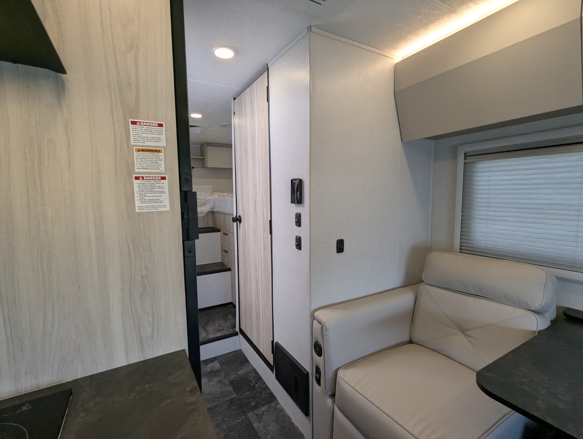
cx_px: 292
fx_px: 270
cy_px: 220
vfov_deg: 78.2
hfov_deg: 94.4
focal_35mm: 16
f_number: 2.2
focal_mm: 2.35
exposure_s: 1/252
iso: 203
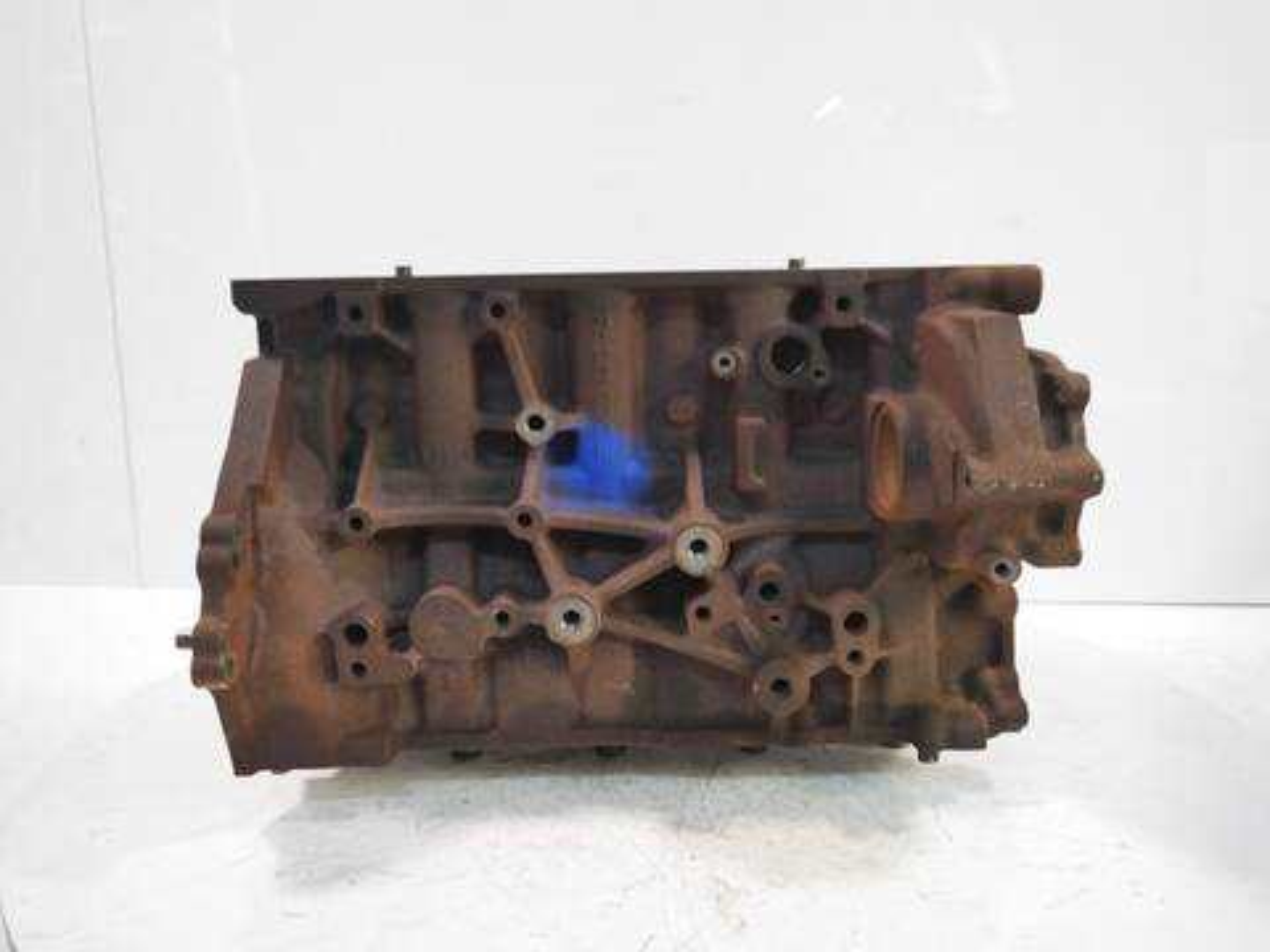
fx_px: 1101
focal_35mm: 30
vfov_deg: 46.8
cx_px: 635
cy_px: 476
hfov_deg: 60.0
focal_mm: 15
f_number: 3.5
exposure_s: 1/60
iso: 1000
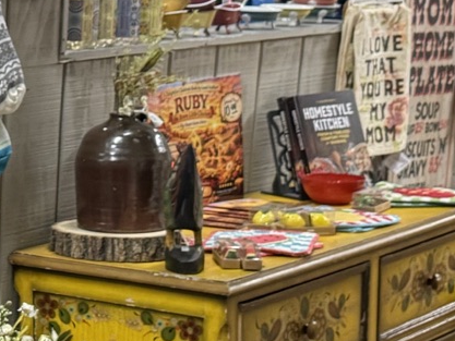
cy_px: 195
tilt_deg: -9.1
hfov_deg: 15.2
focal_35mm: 115
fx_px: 1512
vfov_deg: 12.9
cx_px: -322
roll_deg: +1.2
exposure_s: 1/120
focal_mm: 6.76
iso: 400
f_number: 1.78
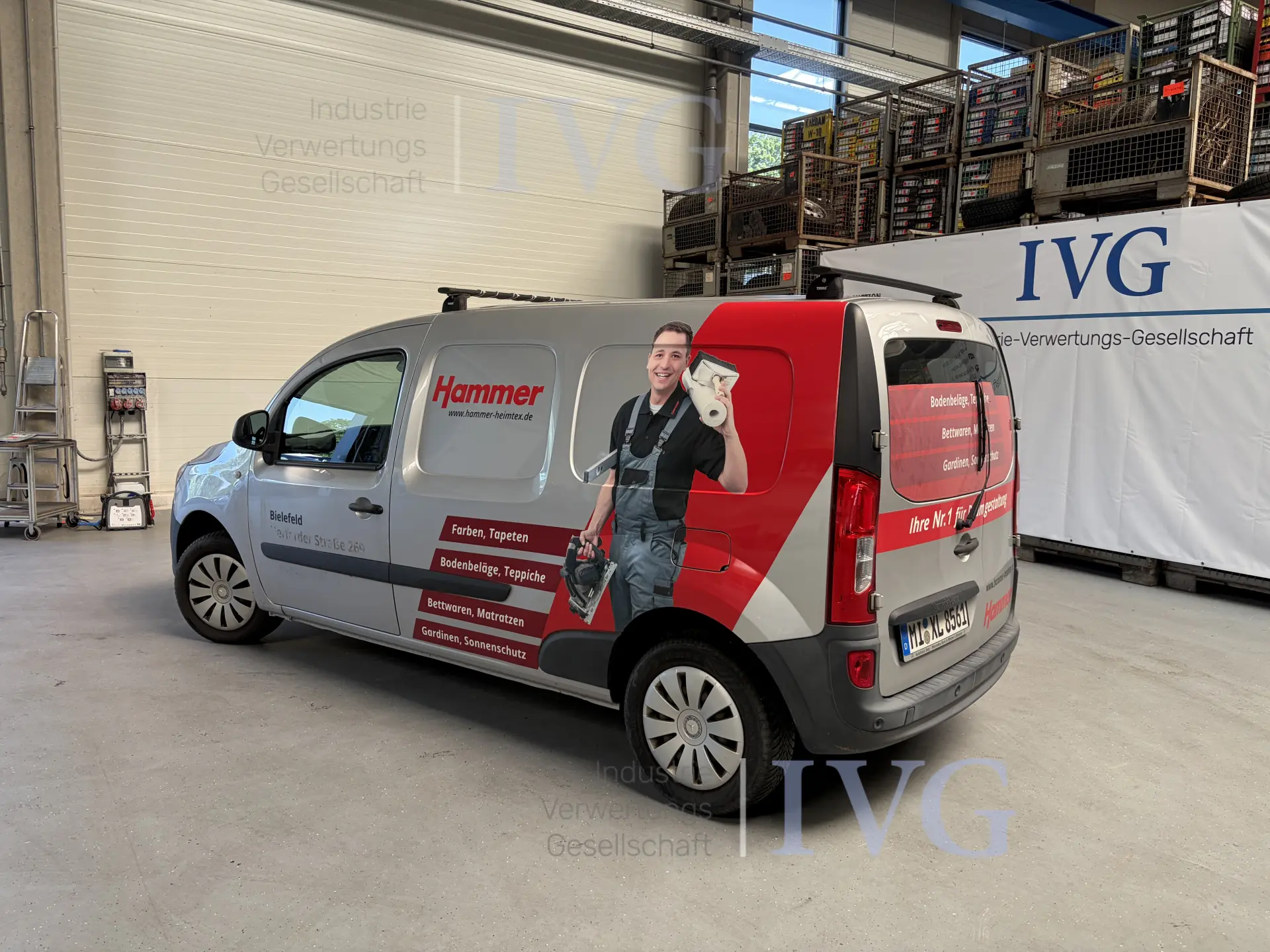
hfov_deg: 67.3
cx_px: 635
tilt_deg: -4.6
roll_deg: -2.8
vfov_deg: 53.1
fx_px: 954
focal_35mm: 26
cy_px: 476
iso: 40
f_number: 1.6
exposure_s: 1/122
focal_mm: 5.96
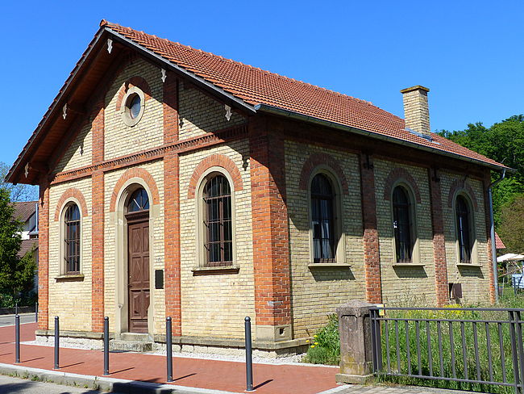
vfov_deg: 32.9
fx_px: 666
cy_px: 197
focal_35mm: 44
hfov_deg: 42.9
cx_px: 262
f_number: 4
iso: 100
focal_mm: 7.8
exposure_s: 1/800
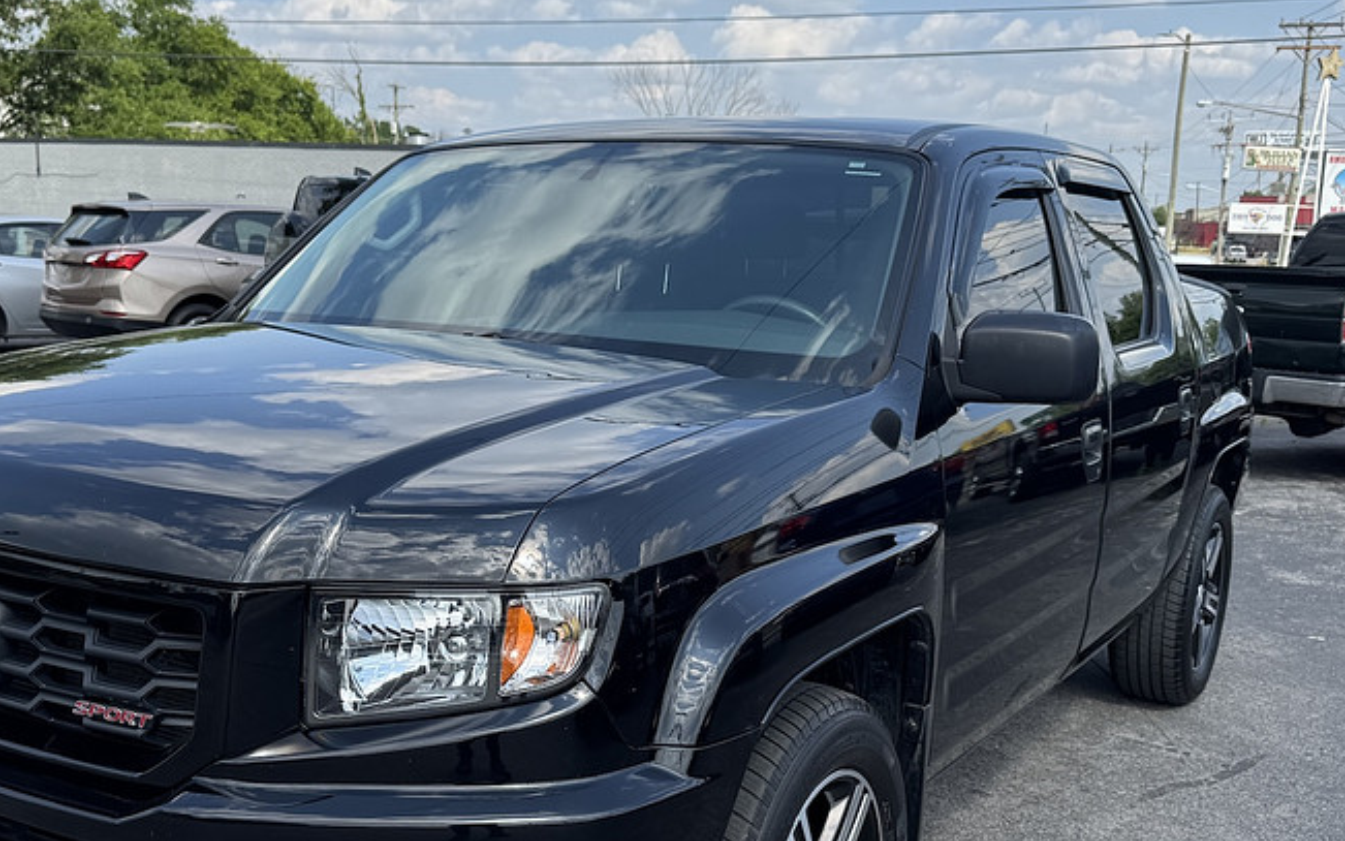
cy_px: 512
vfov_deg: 31.9
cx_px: 558
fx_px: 1466
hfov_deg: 49.1
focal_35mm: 40
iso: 80
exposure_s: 1/2710
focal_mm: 6.76
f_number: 1.78
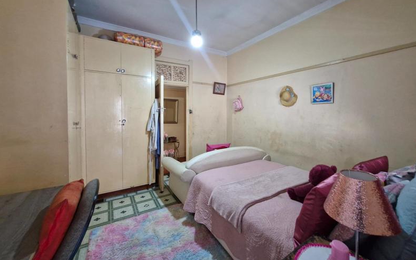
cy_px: 120
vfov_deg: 78.5
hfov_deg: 105.3
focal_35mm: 14
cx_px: 210
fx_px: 159
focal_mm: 1.74
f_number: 2.2
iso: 640
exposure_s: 1/25
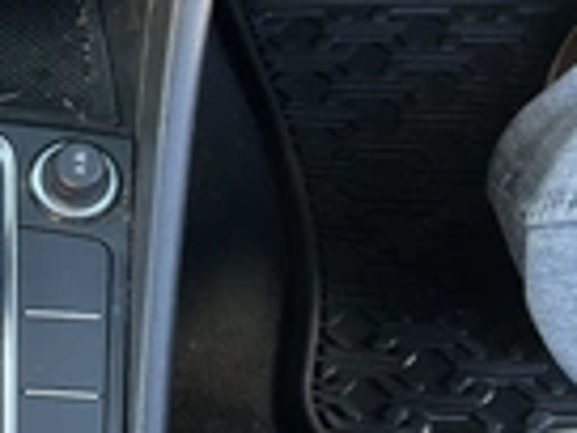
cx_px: -178
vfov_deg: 17.4
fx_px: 1417
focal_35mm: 85
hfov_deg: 20.9
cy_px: 246
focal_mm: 3
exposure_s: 1/100
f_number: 1.8
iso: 64
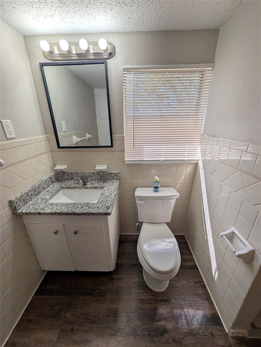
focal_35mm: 12
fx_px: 120
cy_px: 174
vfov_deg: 110.5
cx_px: 130
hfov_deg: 94.6
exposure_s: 1/385
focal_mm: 2.02
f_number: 1.7
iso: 46
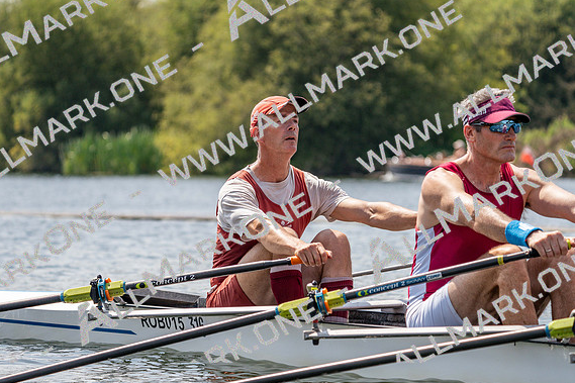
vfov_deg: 6.7
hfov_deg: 10.1
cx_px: 283
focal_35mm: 204
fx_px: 3257
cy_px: 189
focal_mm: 200
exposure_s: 1/1600
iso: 200
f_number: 5.6
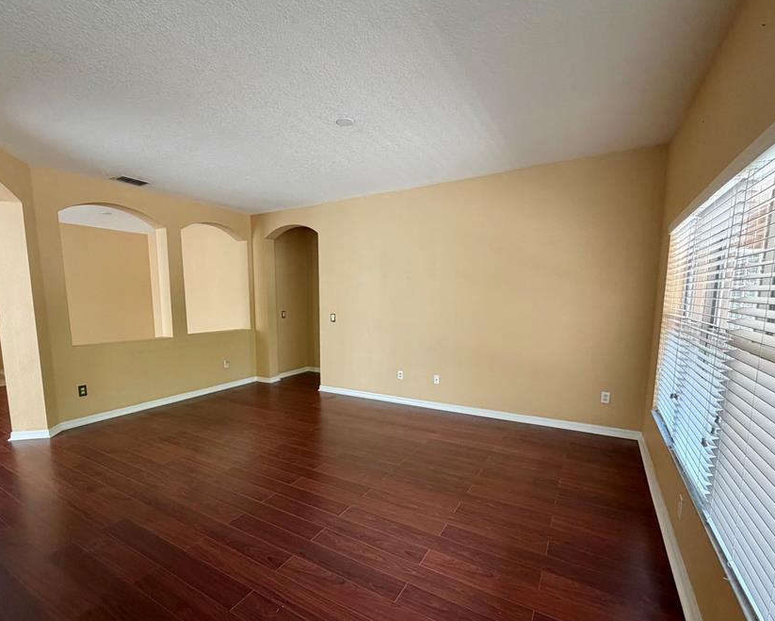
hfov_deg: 89.4
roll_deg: +0.1
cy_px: 349
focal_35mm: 17
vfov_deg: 76.7
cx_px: 351
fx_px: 390
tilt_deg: -8.5
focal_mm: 2.22
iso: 250
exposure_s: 1/120
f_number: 2.2
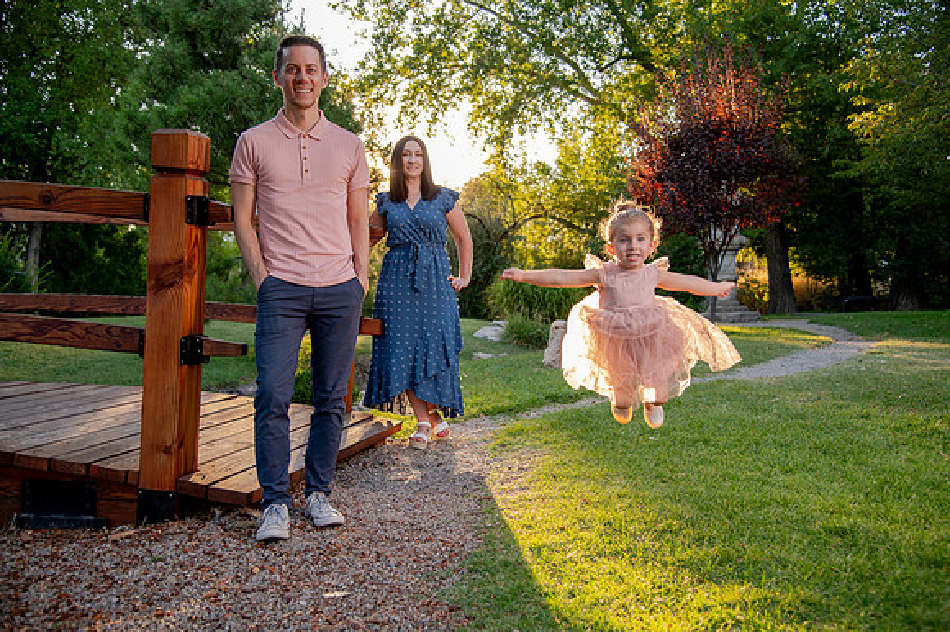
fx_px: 897
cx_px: 475
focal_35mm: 34
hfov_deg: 55.8
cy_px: 316
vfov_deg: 38.8
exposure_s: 1/400
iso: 640
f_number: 4
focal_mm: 34
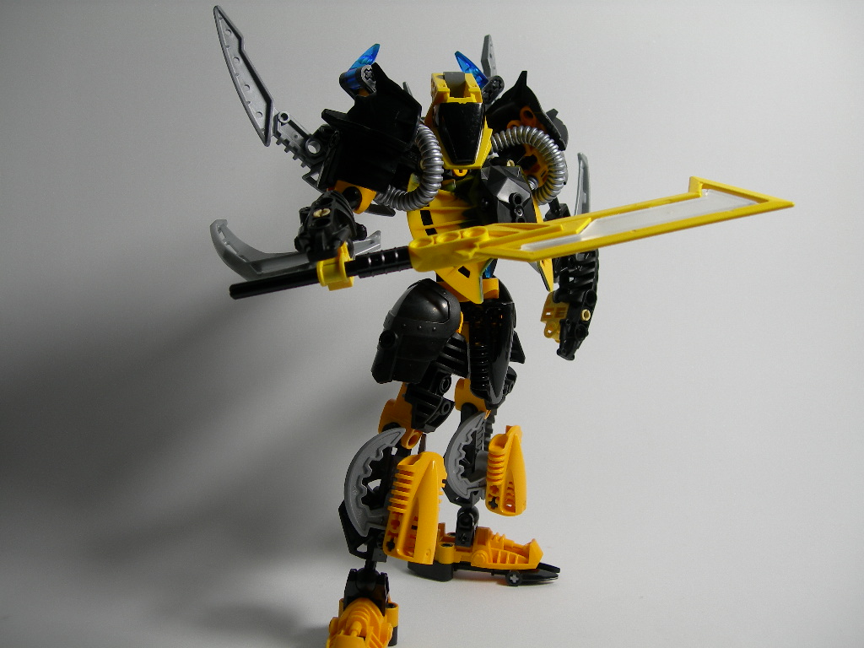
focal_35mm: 38
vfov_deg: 37.7
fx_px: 948
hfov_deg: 49.0
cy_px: 324
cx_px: 432
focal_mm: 7.8
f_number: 2.8
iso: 50
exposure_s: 1/30.7
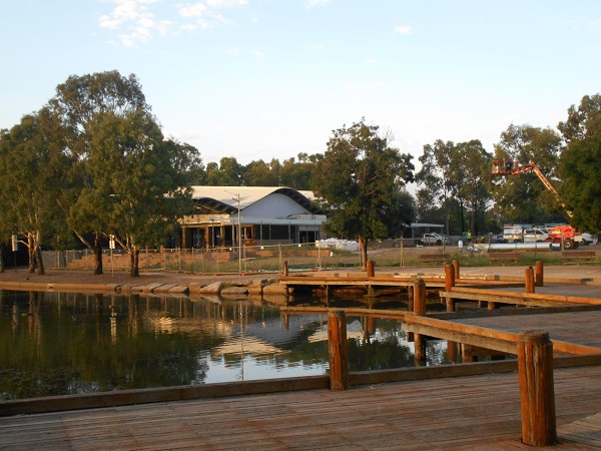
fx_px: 764
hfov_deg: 42.9
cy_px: 226
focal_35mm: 44
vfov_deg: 32.9
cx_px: 300
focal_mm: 7.7
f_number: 4.2
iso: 400
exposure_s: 1/320
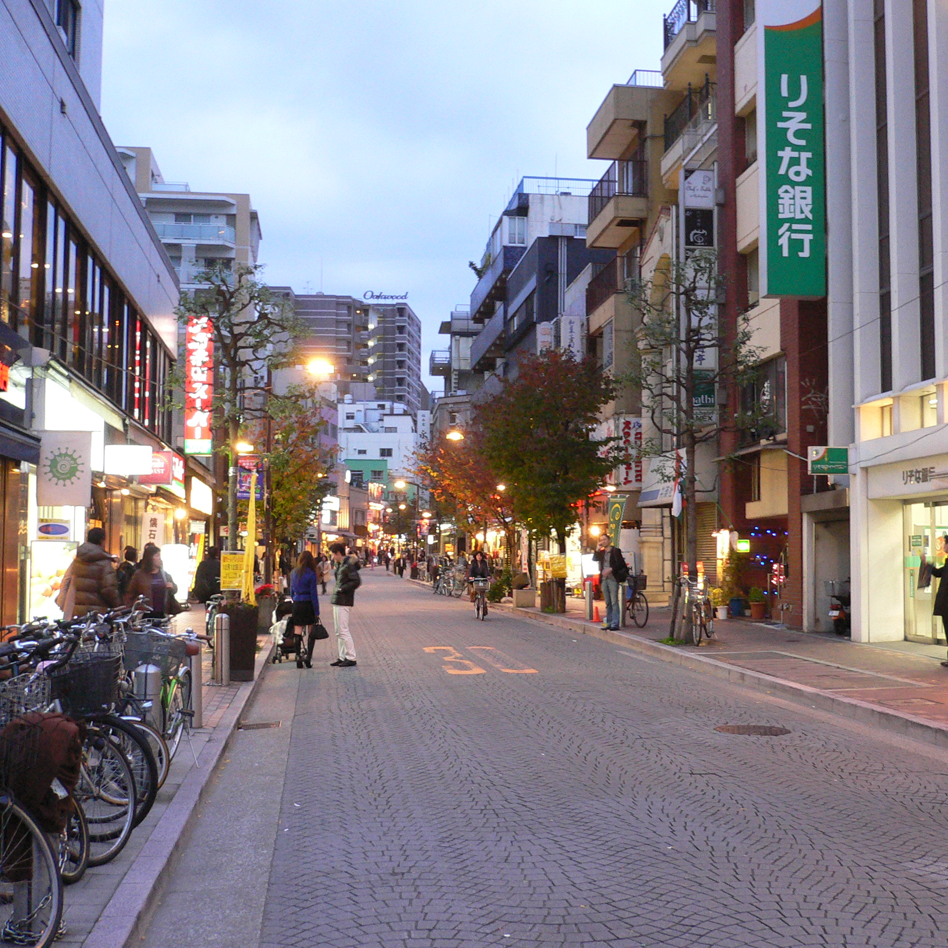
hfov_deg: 39.9
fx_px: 1301
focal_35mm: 42
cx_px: 544
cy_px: 470
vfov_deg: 40.0
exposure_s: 1/10
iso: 200
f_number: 2.8
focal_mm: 5.8
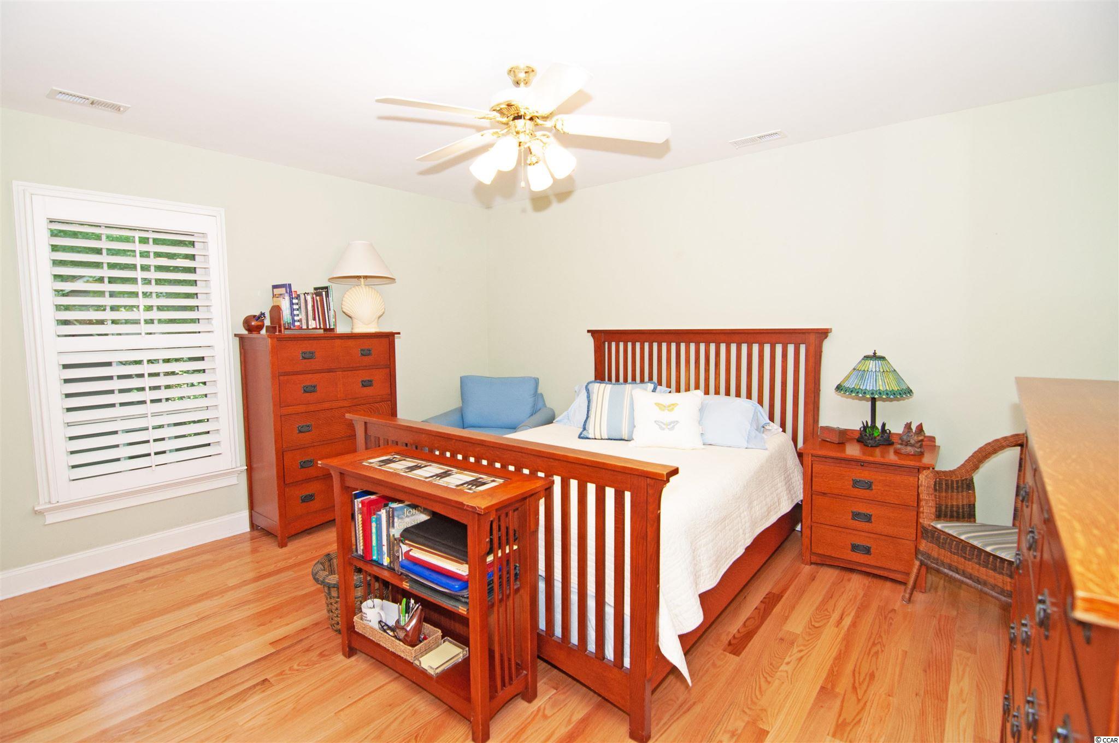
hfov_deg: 95.1
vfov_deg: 71.9
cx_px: 560
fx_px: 512
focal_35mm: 16
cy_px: 372
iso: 500
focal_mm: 11
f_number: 5
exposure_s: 1/60
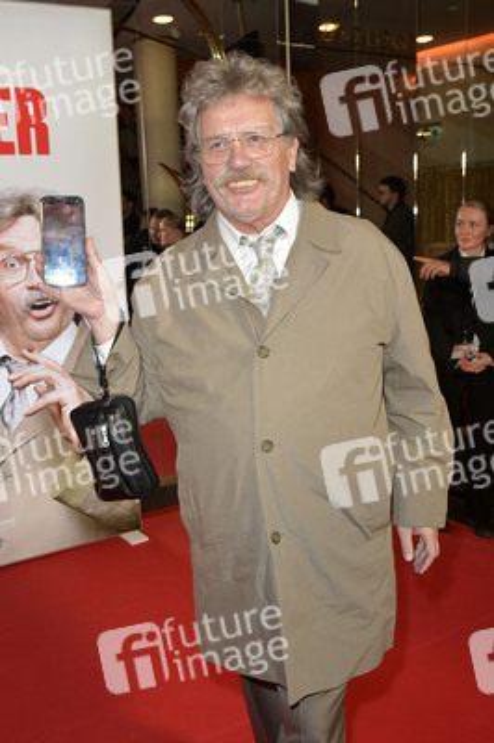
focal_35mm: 35
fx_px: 722
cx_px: 247
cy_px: 372
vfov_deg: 54.5
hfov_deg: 37.8
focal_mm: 35
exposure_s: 1/200
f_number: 6.3
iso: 1250
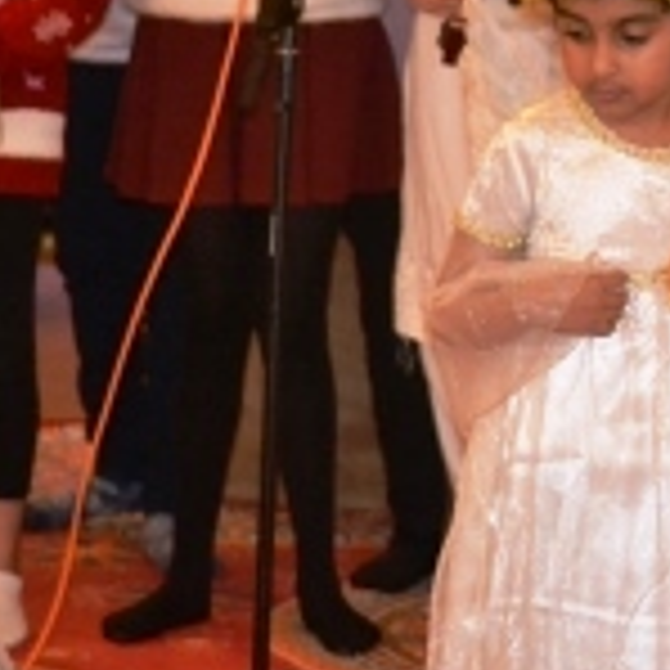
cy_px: 106
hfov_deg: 7.8
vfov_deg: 7.9
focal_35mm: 222
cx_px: 895
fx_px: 4861
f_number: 4.5
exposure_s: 1/60
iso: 3200
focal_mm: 58
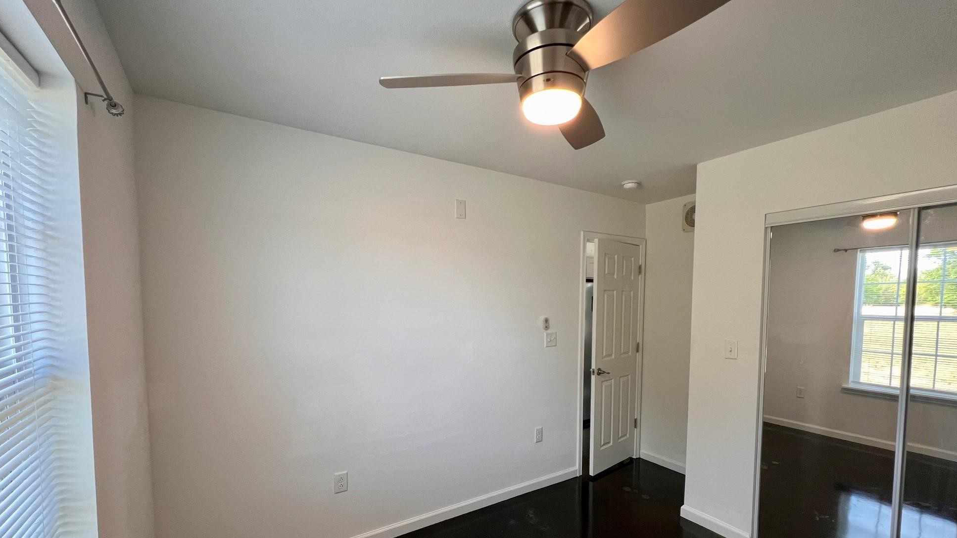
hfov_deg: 103.0
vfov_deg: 69.8
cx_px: 487
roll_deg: +0.0
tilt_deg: -3.4
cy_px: 324
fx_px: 381
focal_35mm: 15
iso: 160
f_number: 1.8
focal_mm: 1.57
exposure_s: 1/120
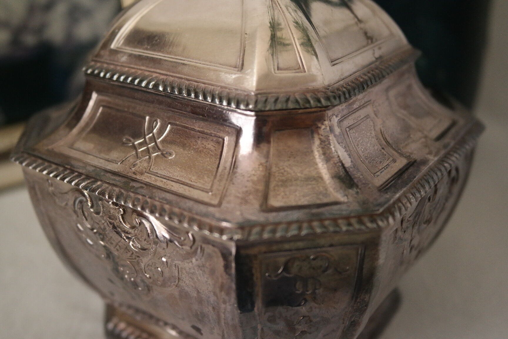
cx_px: 254
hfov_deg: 42.7
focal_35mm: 46
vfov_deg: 29.2
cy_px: 170
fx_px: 649
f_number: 5.6
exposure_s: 1/30
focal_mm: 30
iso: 1600
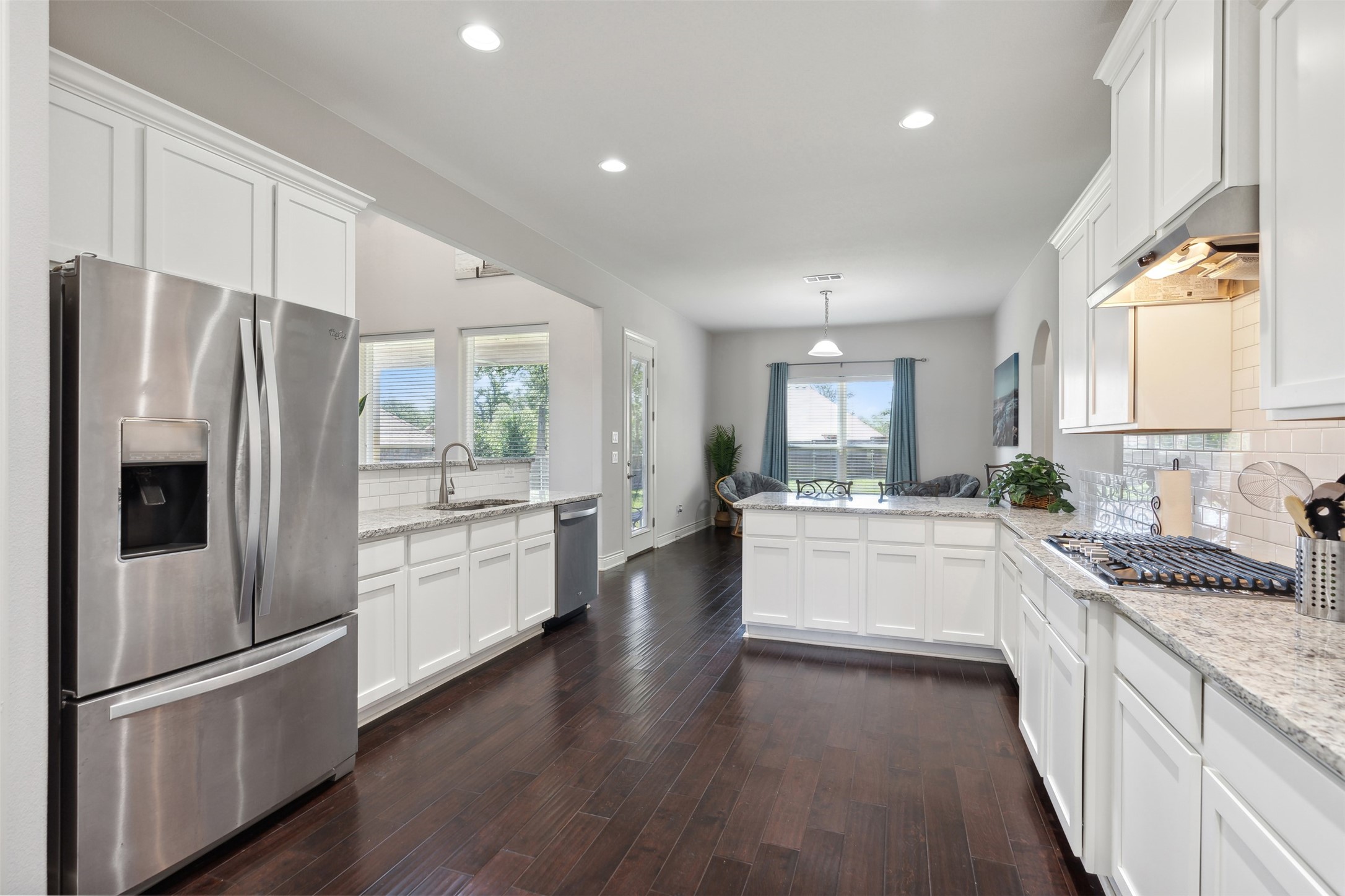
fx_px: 635
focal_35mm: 17
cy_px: 448
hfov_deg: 93.3
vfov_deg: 70.4
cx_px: 672
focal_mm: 17
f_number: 5.6
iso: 200
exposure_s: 1/15
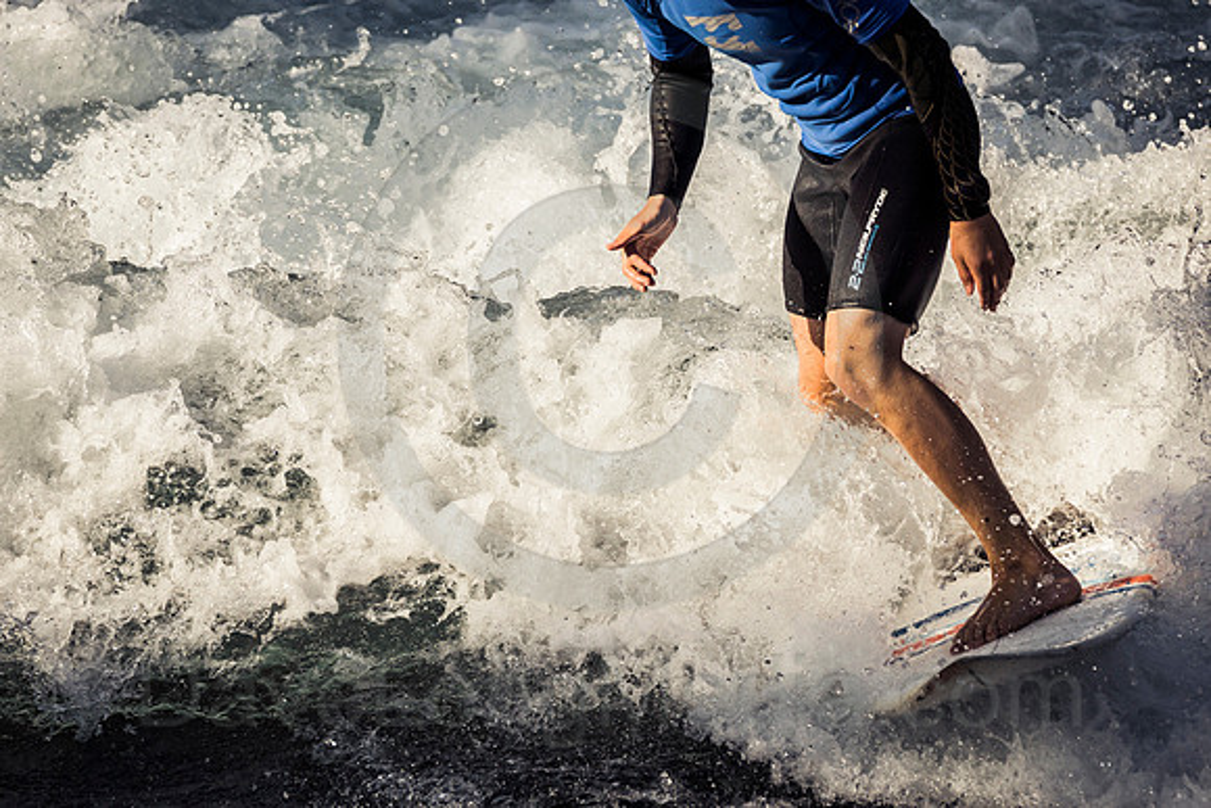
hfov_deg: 7.6
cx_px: 606
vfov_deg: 5.1
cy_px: 404
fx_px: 9084
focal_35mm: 270
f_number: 8
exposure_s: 1/1000
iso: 200
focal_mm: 180
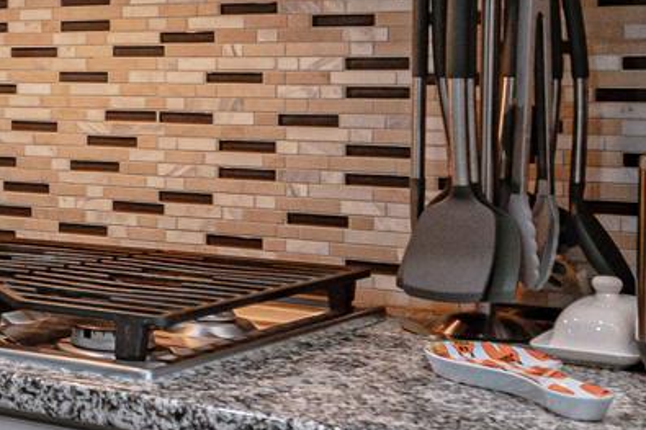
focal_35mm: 83
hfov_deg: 20.9
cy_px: 115
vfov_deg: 16.4
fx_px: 1489
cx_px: -316
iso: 800
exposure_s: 1/500
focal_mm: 16
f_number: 4
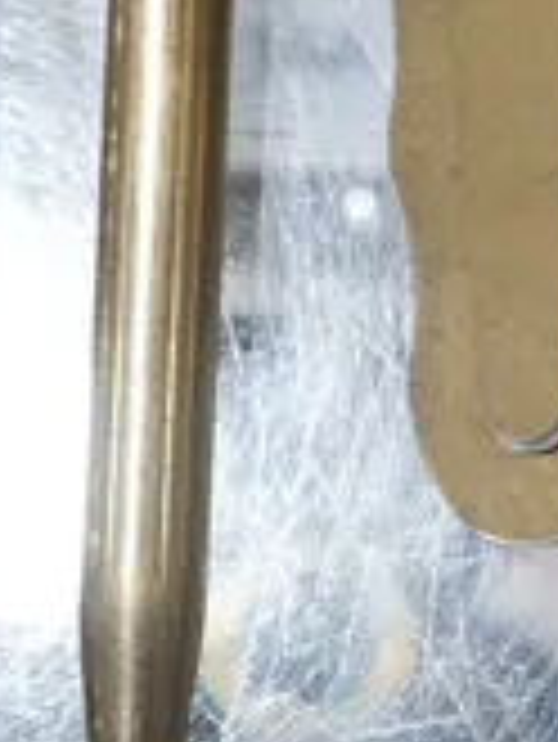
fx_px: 5323
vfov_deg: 8.0
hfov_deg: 5.7
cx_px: 1557
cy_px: 135
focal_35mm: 248
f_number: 4.5
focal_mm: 20
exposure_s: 1/80
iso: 200
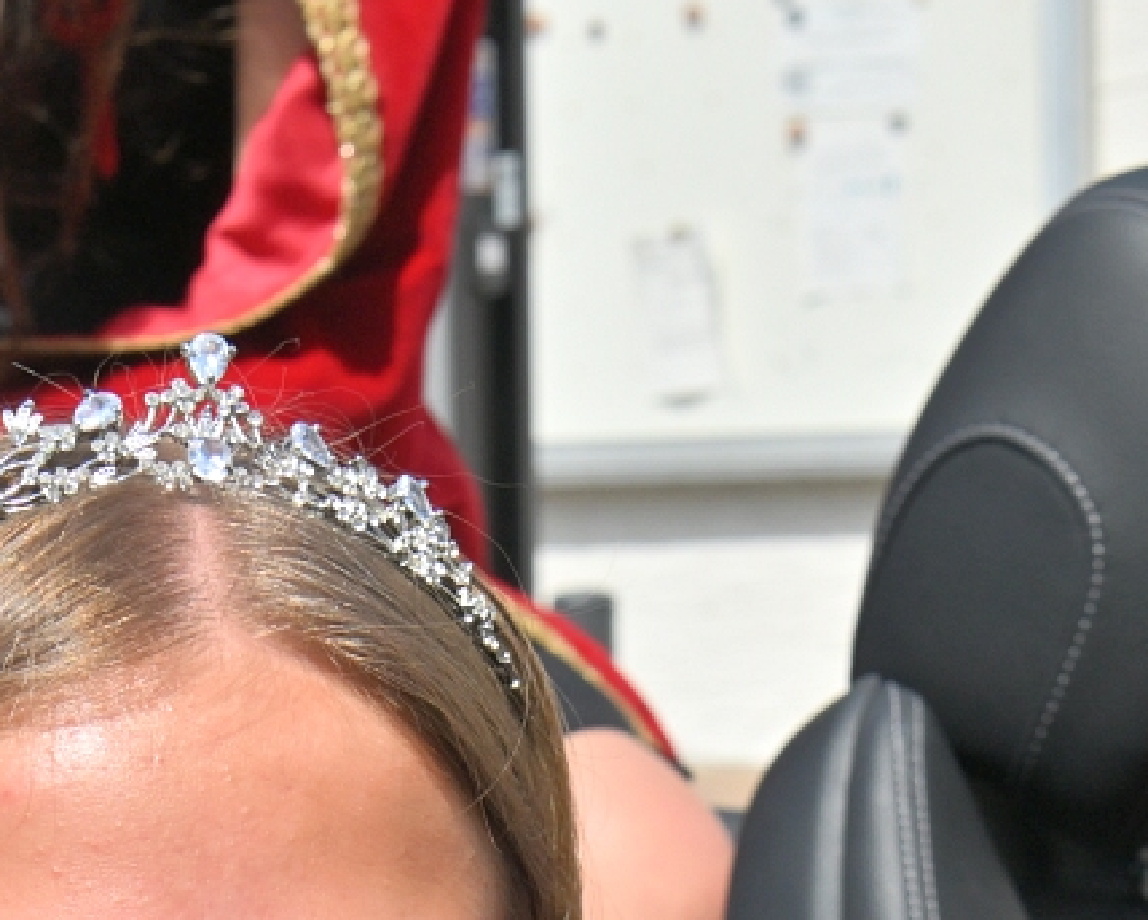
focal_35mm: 138
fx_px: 4692
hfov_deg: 13.9
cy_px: 1159
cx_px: 587
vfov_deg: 11.0
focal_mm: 42
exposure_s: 1/1000
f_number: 13
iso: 320
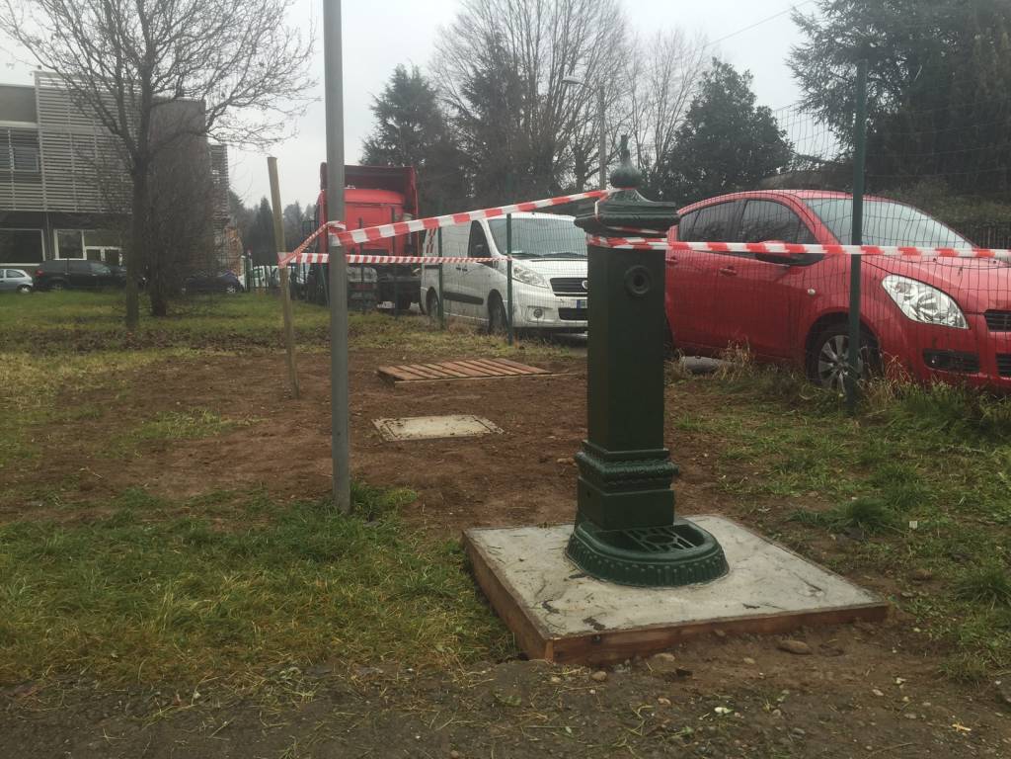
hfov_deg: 61.7
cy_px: 380
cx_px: 506
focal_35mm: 29
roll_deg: -0.9
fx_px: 847
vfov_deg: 48.2
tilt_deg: -6.8
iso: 32
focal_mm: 4.15
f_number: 2.2
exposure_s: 1/520
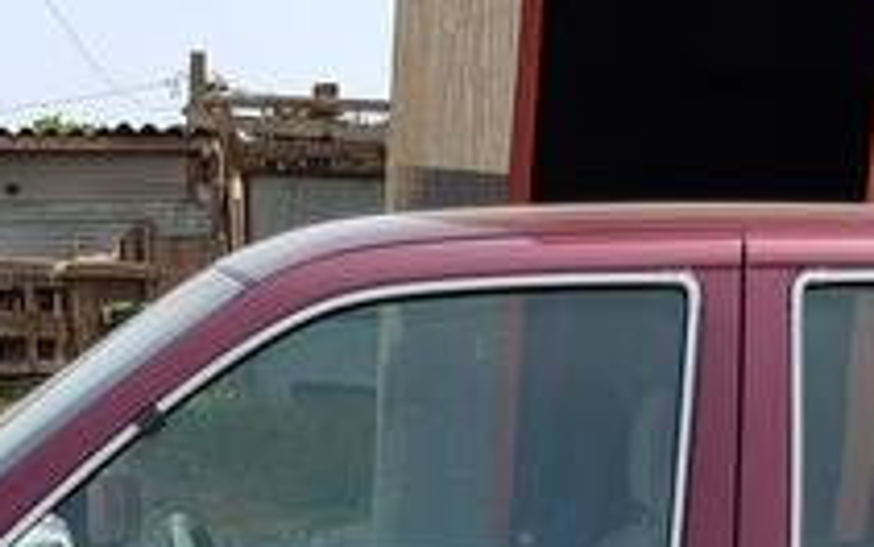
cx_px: 667
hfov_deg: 24.1
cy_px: 847
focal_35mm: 85
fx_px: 2025
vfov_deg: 14.3
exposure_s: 1/1340
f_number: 1.7
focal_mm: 4.2
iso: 40
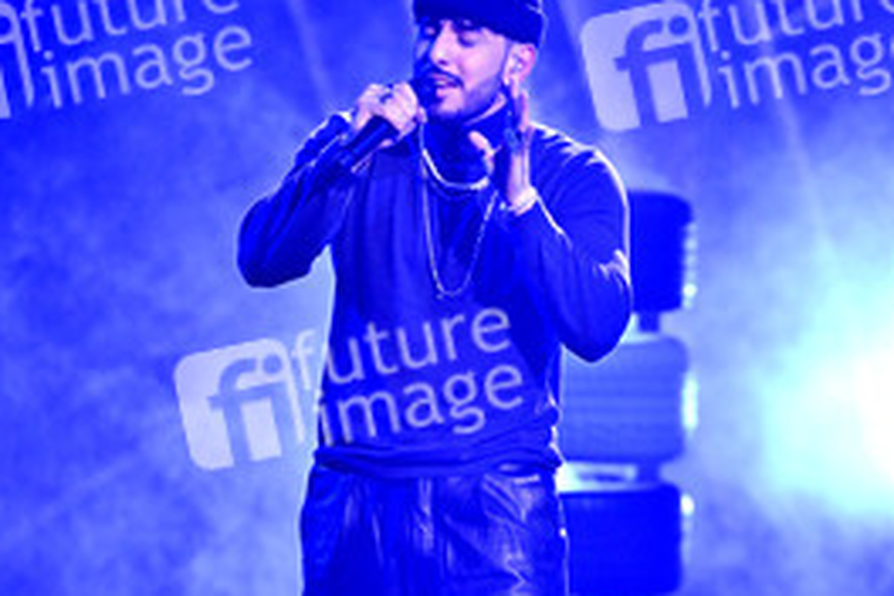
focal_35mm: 606
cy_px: 559
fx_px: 15048
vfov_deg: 2.3
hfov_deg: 3.4
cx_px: 447
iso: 5000
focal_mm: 400
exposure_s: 1/640
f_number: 4.5
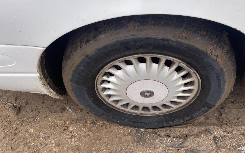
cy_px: 75
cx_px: 133
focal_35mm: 30
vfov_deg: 41.8
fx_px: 200
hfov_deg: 62.8
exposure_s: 1/266
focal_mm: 5.1
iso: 32
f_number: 1.6
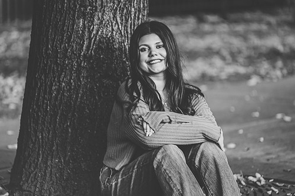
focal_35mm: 197
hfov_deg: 10.4
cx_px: 140
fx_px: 1614
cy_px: 108
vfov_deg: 7.0
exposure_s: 1/125
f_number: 2.8
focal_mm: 170
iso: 400
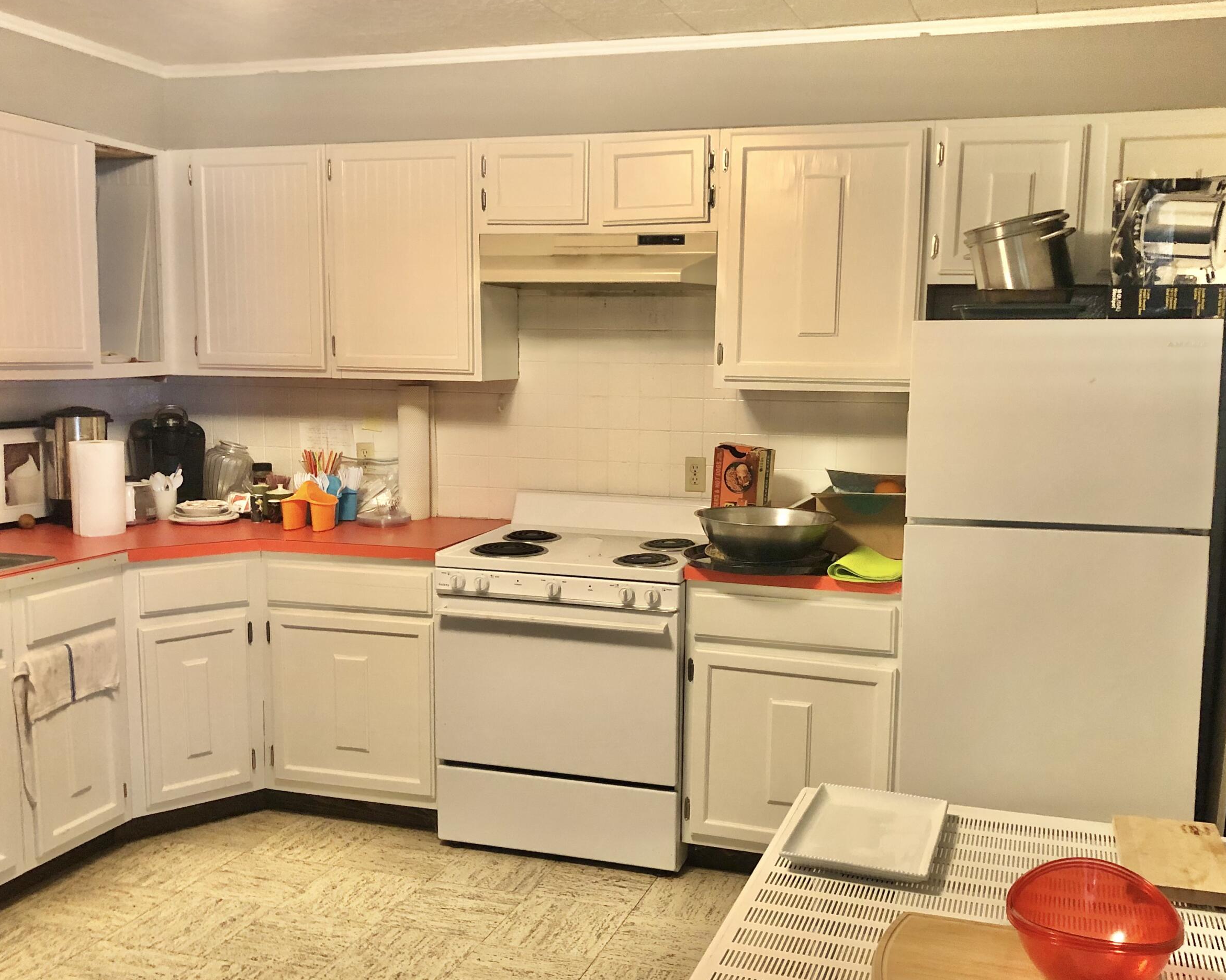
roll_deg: -0.7
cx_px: 642
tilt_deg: -7.6
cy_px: 516
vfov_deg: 42.2
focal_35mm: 35
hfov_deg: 51.5
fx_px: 1270
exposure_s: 1/15
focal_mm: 3.99
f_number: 1.8
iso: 64
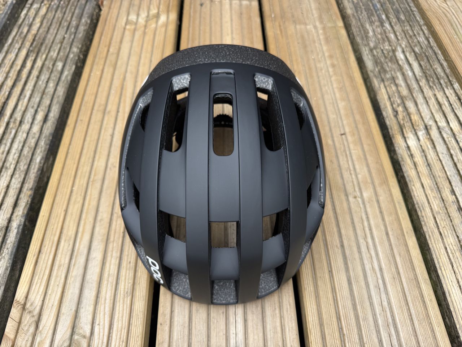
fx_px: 320
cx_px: 231
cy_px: 174
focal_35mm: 24
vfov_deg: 56.8
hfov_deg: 71.6
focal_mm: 6.76
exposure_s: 1/349
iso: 80
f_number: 1.78
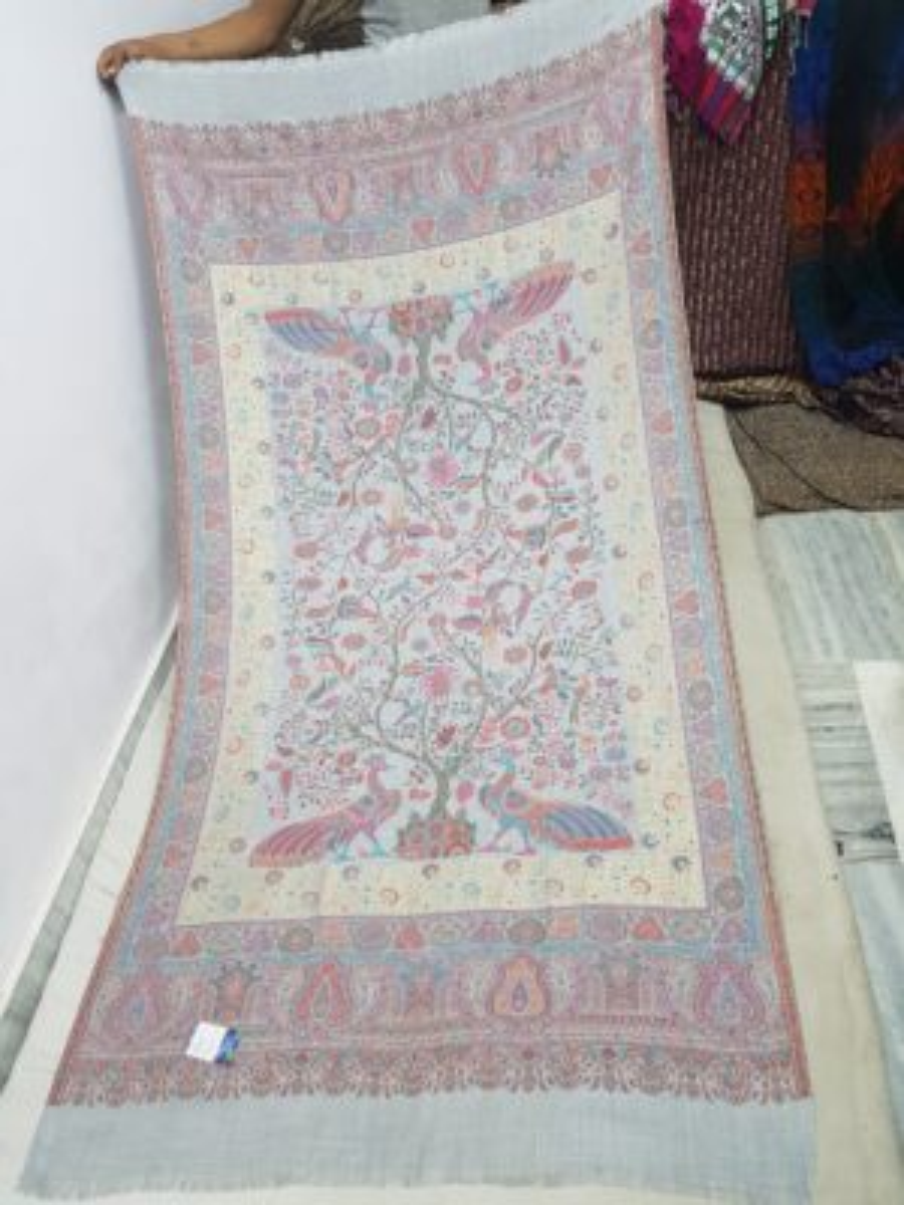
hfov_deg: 53.1
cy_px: 602
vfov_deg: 67.3
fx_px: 905
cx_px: 452
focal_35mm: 26
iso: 200
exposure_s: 1/25
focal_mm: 4.2
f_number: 1.7
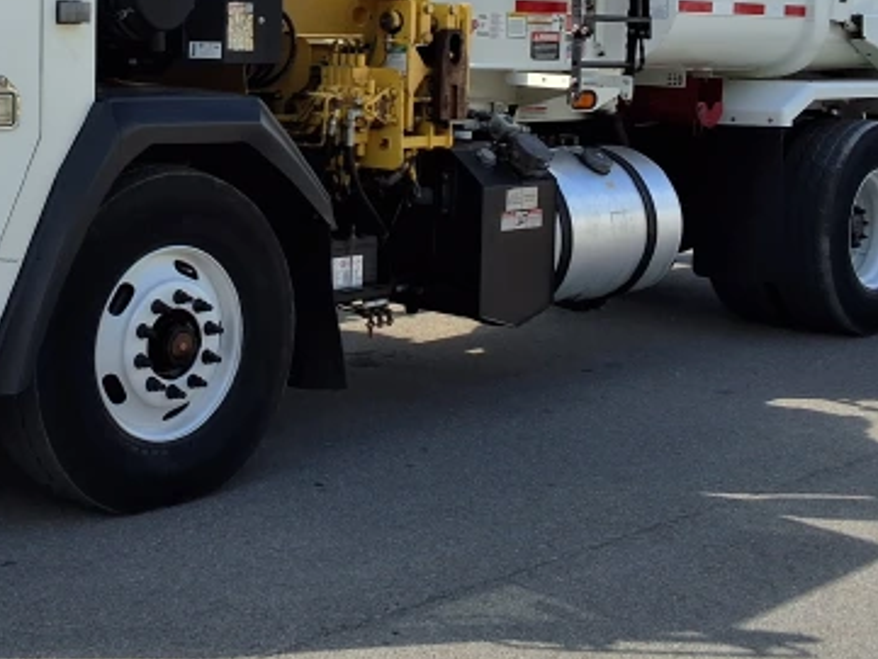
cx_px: 163
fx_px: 1573
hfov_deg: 30.4
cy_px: 88
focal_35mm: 62
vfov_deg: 23.2
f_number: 1.9
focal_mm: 2.91
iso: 32
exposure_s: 1/1389
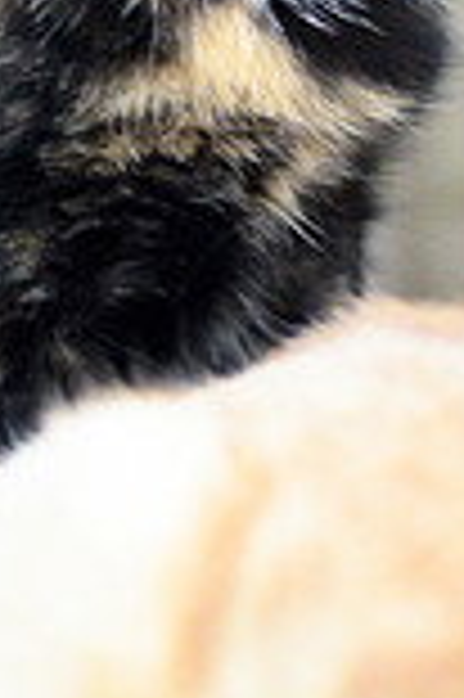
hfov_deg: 6.3
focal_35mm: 218
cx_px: 5
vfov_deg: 9.4
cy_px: 18
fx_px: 4224
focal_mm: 50
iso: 4000
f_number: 1.4
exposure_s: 1/100
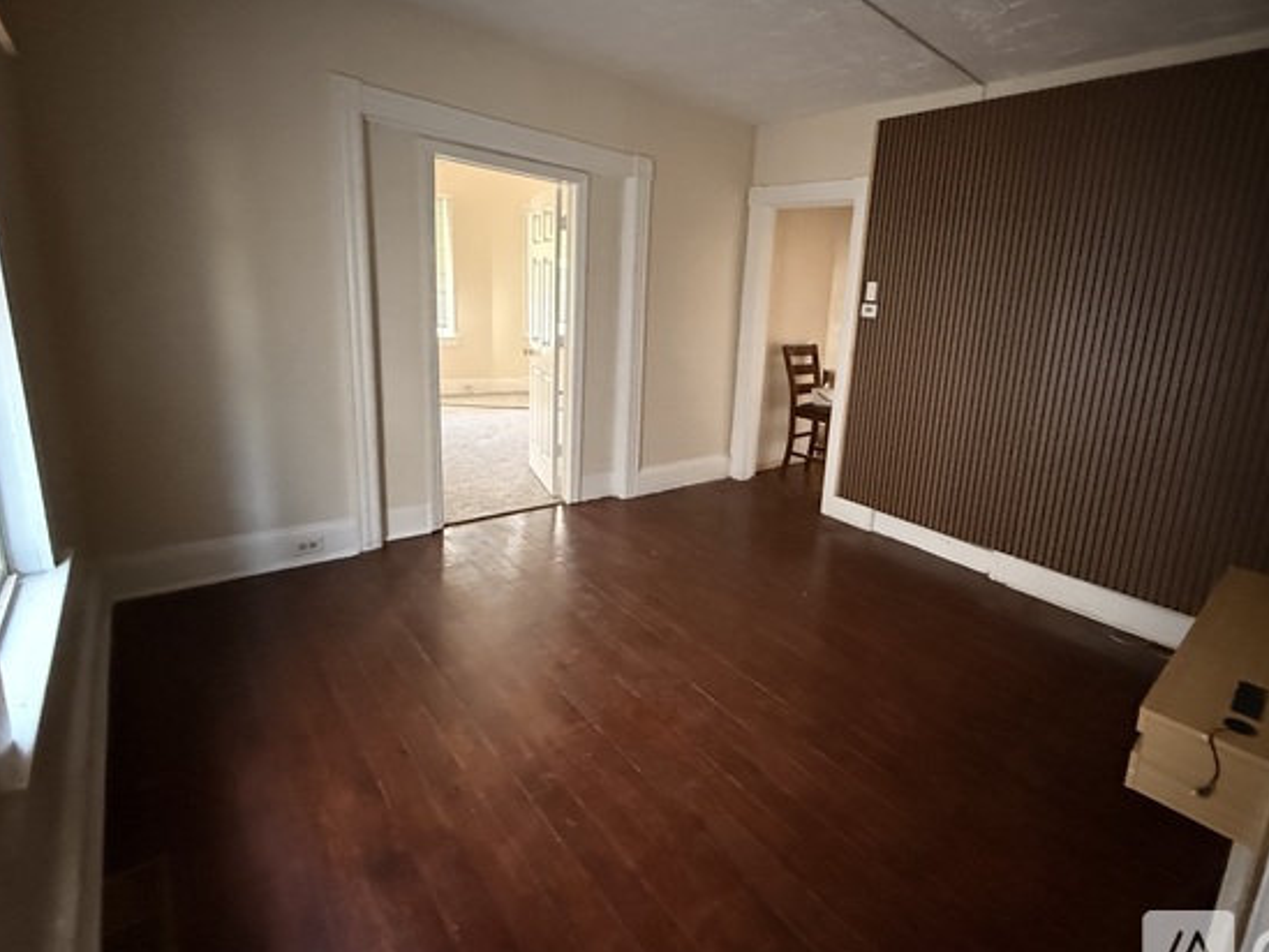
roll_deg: -4.7
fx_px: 623
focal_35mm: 17
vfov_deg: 74.5
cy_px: 425
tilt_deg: -11.0
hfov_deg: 90.1
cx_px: 745
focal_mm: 2.22
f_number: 2.2
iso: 1250
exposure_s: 1/43
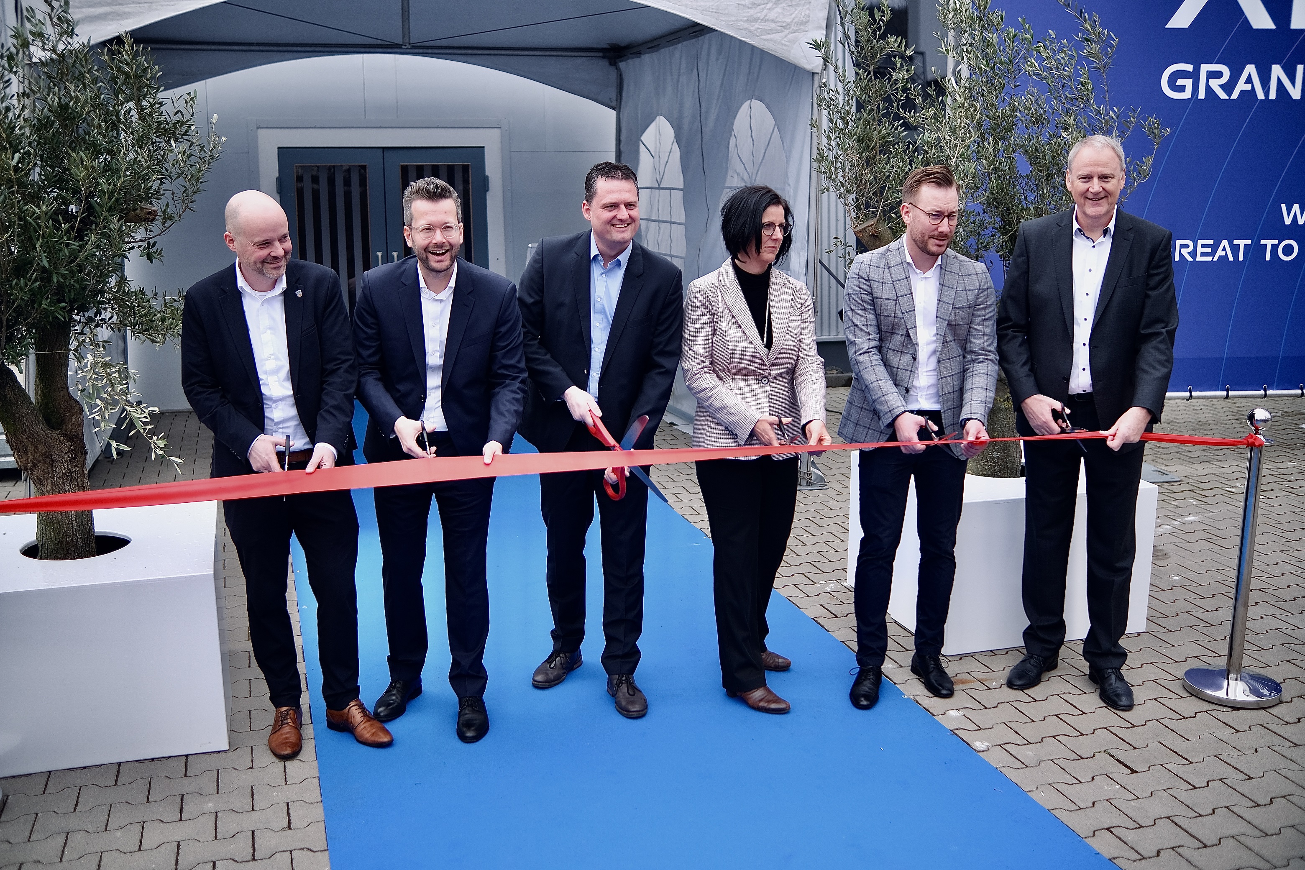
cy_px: 435
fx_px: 1269
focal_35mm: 35
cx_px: 652
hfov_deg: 54.4
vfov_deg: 37.9
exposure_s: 1/1500
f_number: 1.4
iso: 160
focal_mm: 23
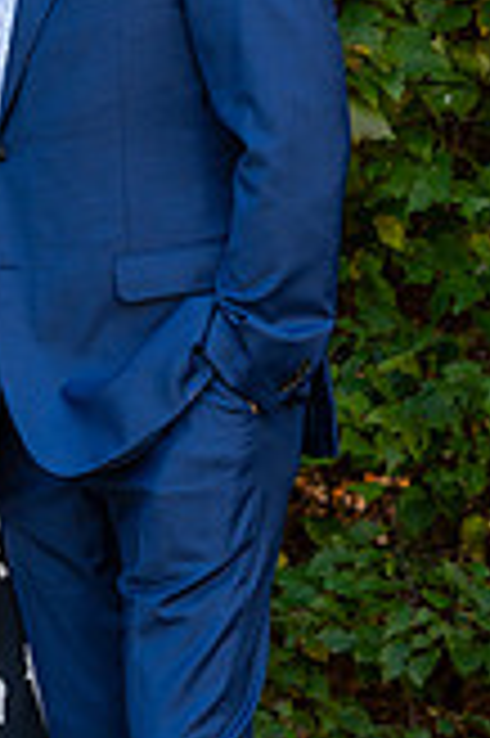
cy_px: 382
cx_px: -155
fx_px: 3417
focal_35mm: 167
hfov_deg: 8.1
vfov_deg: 12.3
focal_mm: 61
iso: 800
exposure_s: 1/200
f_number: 4.5
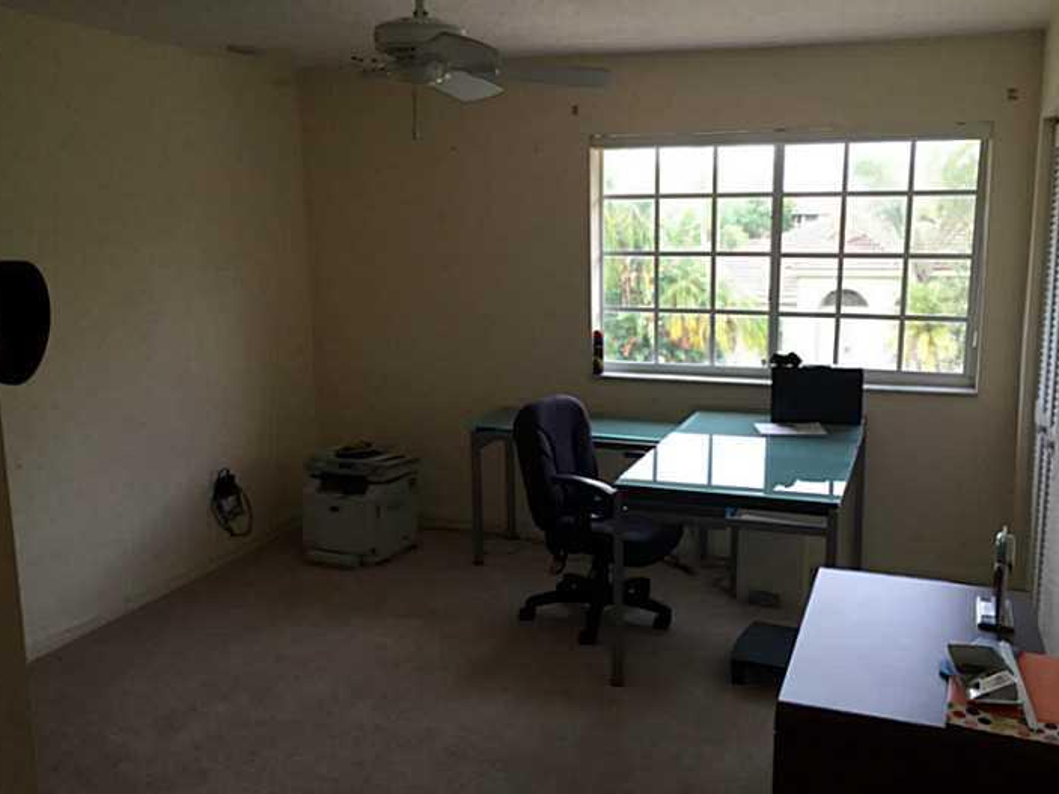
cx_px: 556
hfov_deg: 55.3
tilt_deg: -9.8
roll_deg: +0.0
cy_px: 404
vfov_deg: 42.9
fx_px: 1009
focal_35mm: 33
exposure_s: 1/40
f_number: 2.2
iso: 32
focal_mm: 4.15
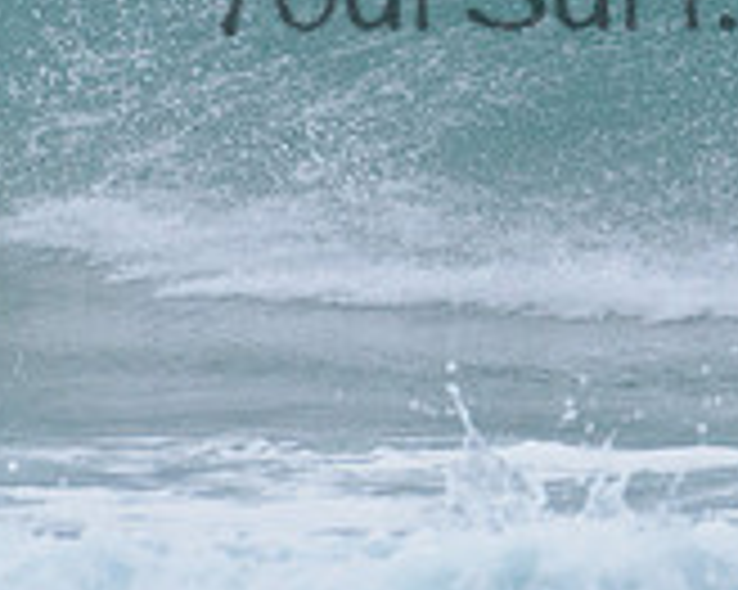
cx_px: 571
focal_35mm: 2033
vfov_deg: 0.8
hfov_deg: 1.0
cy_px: -161
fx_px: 44378
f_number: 5.6
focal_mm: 500
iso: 1100
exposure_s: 1/2000
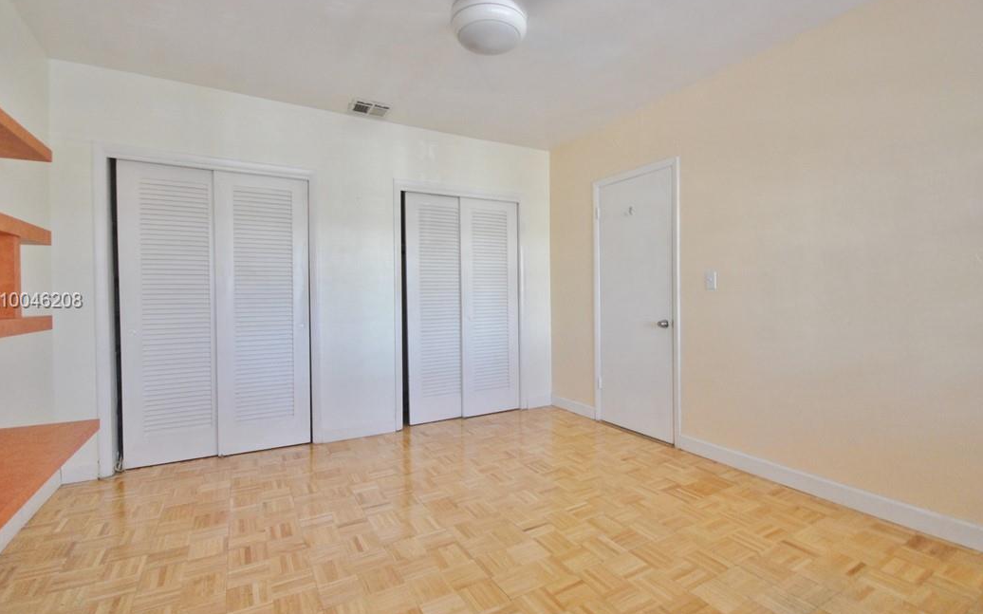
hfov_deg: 97.8
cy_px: 302
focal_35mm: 16
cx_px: 496
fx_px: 429
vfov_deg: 71.2
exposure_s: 1/30
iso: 500
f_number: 4
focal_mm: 10
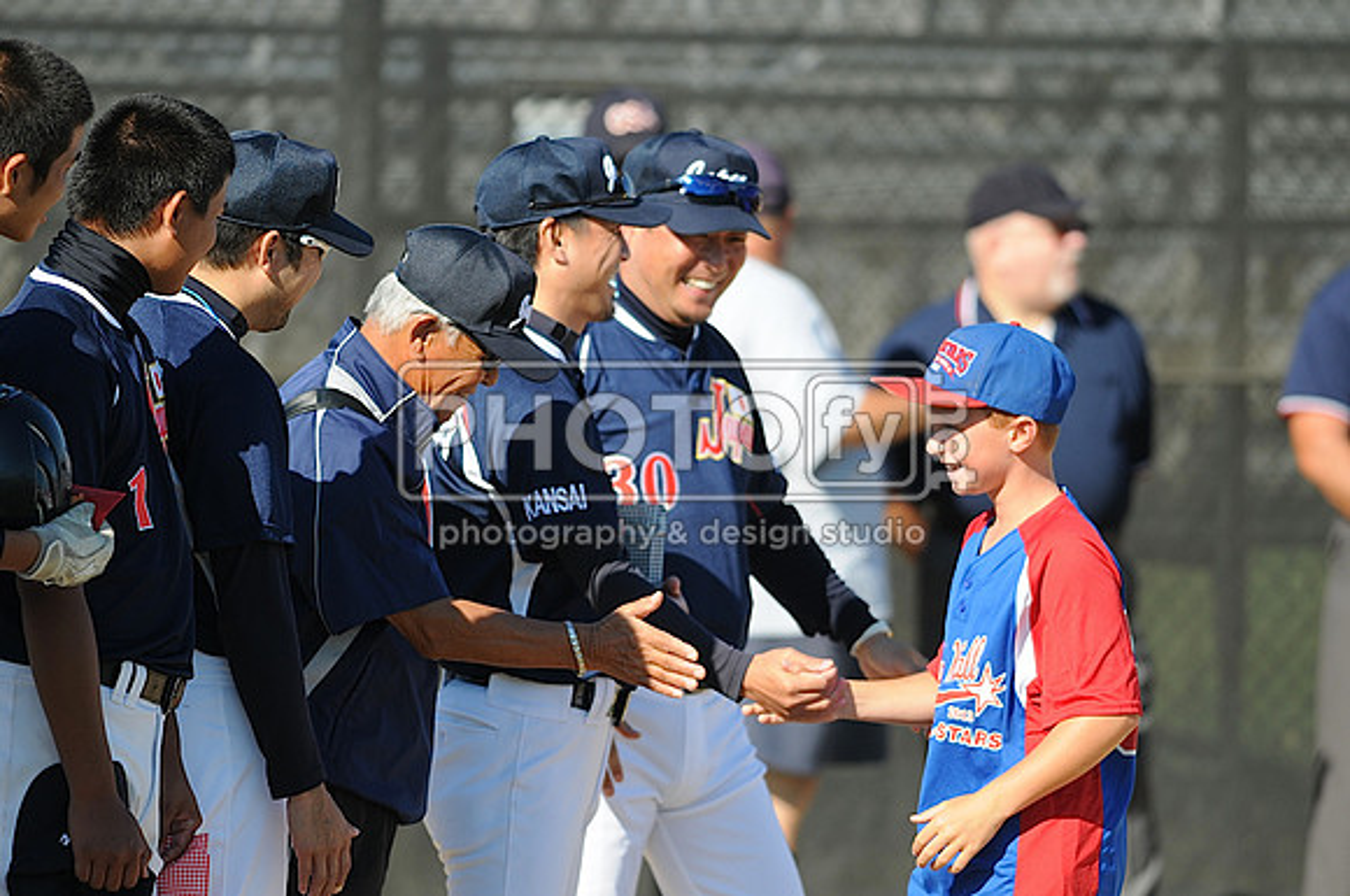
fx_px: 16851
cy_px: 448
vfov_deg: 3.0
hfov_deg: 4.6
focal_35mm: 450
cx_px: 675
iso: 200
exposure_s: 1/1000
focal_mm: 300
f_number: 4
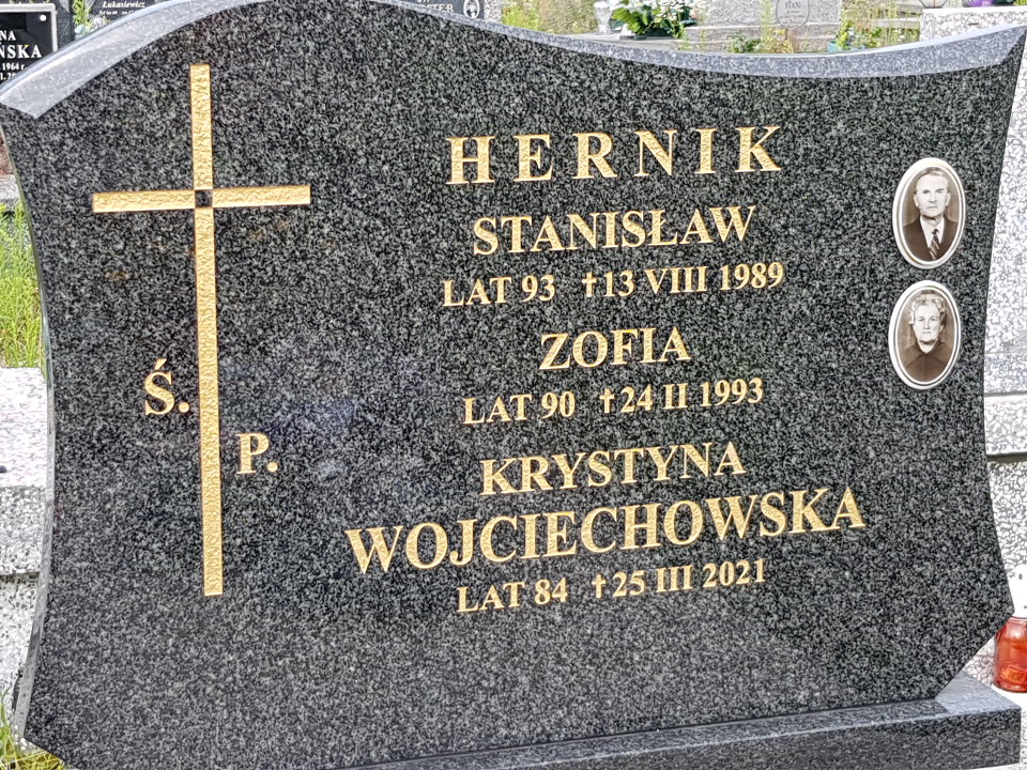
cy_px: 385
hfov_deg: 67.3
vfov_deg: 53.1
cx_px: 514
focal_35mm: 26
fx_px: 771
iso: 40
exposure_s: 1/700
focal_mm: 4.2
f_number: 1.7
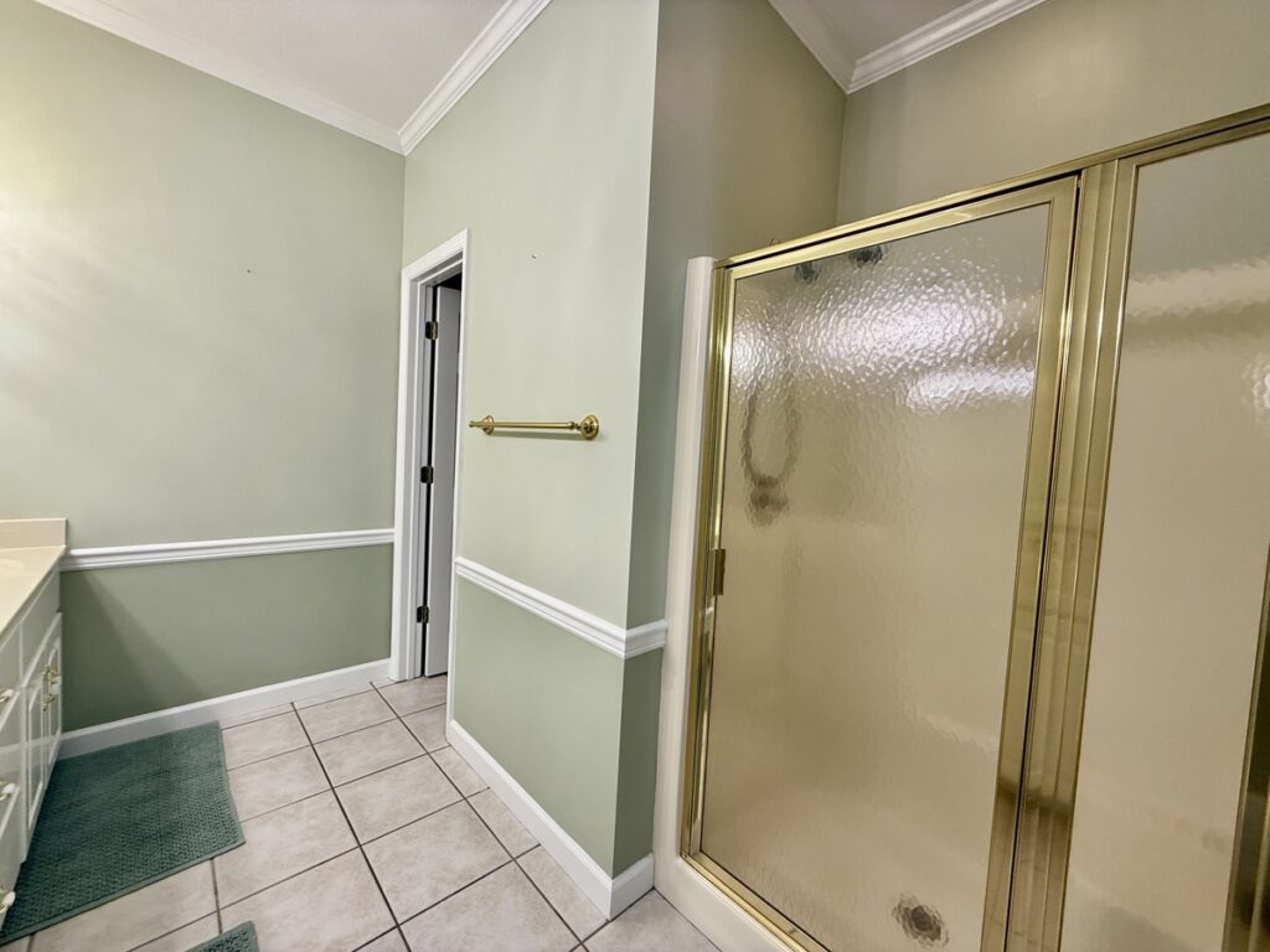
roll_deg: -3.8
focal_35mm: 14
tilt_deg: -1.9
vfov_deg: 85.7
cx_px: 635
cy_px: 476
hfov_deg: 102.1
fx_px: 514
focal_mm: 2.22
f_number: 2.2
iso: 125
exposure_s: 1/120
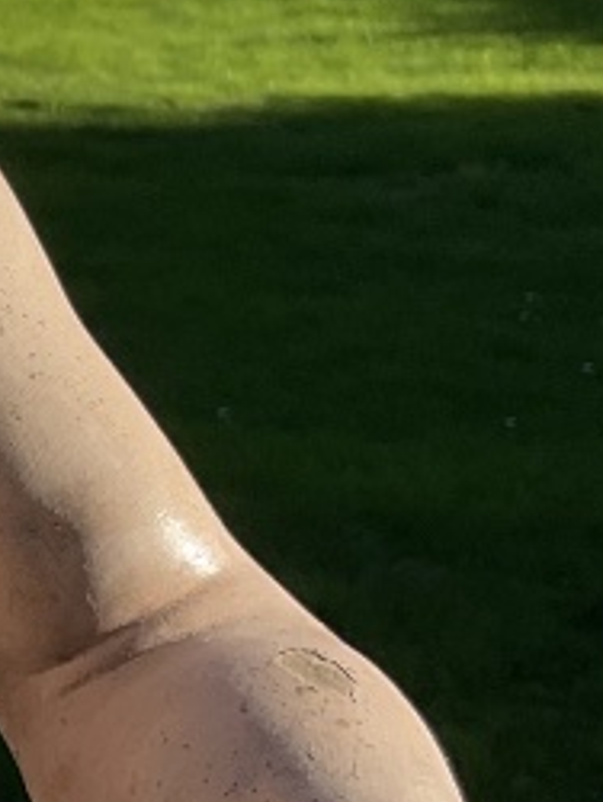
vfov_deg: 14.2
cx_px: -683
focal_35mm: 139
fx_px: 3223
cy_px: 388
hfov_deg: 9.8
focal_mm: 3
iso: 16
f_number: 1.8
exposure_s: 1/1377
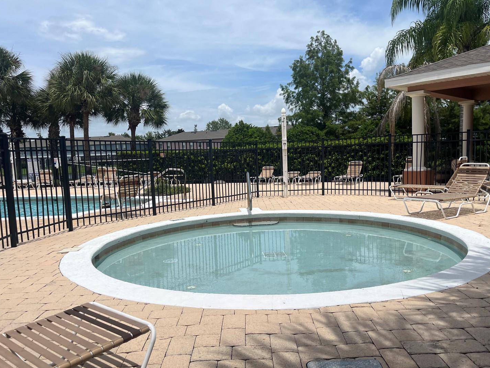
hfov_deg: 61.6
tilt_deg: -5.7
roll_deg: +1.2
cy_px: 193
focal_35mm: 29
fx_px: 411
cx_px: 253
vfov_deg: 48.2
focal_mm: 5.1
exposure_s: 1/7353
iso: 50
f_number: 1.6
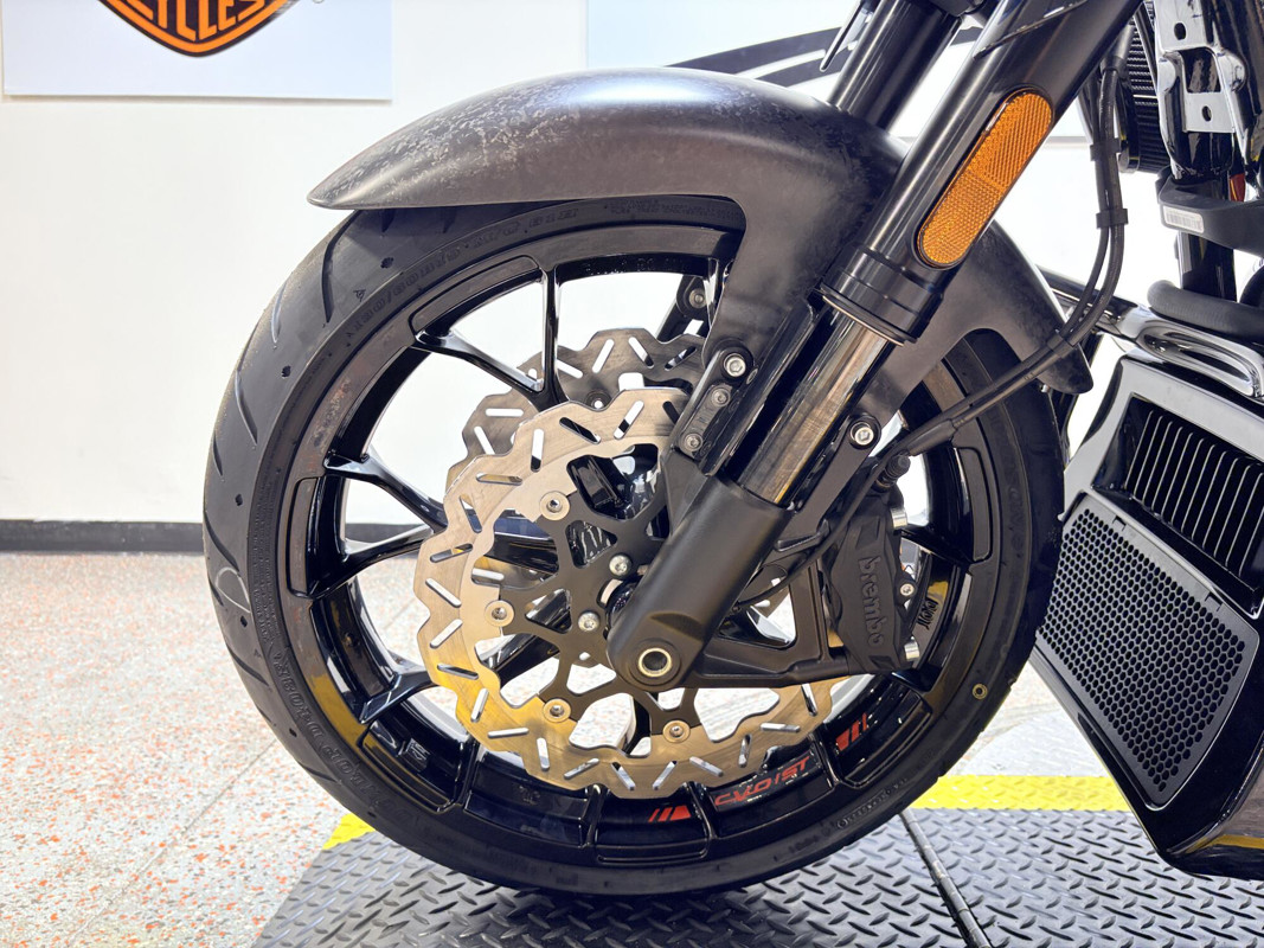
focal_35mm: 26
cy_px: 474
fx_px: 949
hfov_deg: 67.3
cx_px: 632
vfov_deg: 53.1
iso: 64
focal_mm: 5.96
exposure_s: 1/60
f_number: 1.6
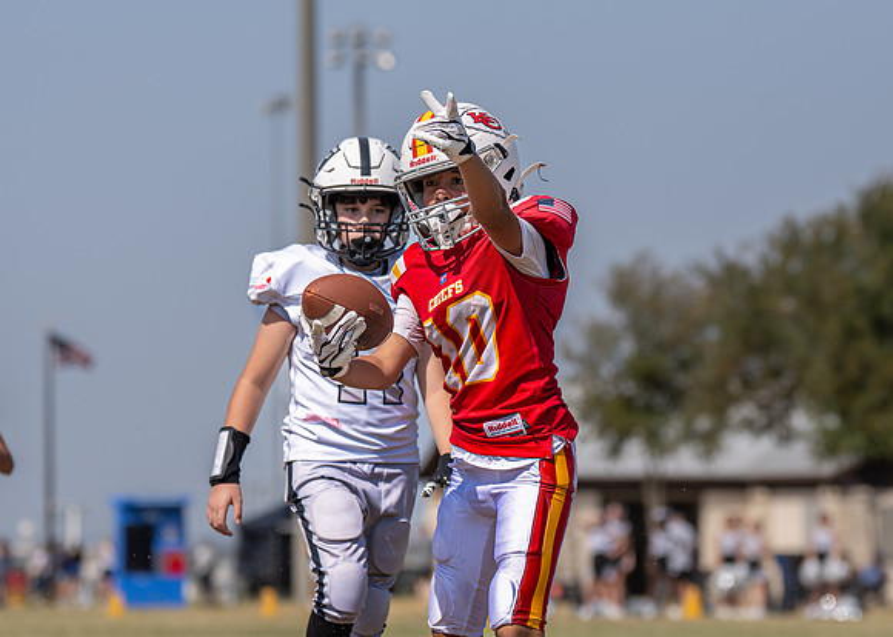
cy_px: 325
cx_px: 496
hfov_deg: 9.1
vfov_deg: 6.5
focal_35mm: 222
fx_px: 5622
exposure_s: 1/3200
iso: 100
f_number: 2.8
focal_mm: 110
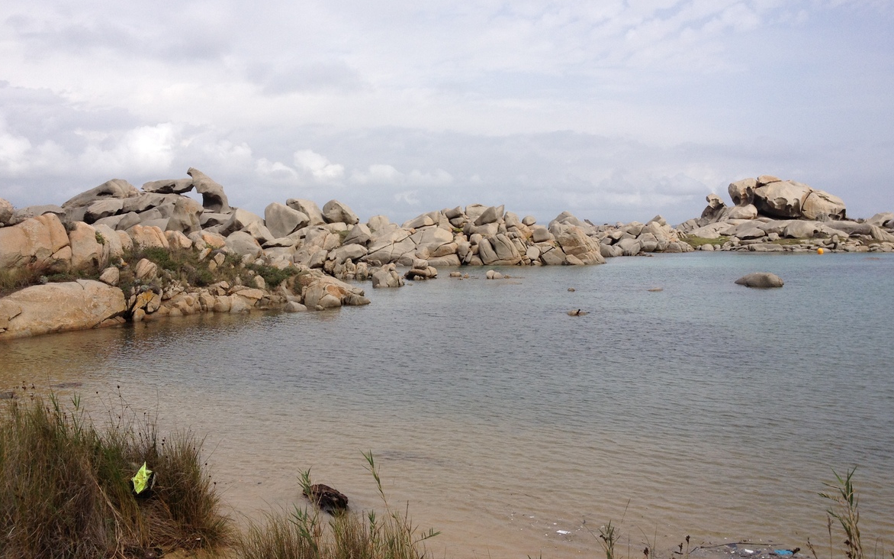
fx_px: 926
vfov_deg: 33.5
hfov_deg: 51.5
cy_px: 221
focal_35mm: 38
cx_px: 440
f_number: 2.4
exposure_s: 1/1972
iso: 64
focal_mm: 4.28
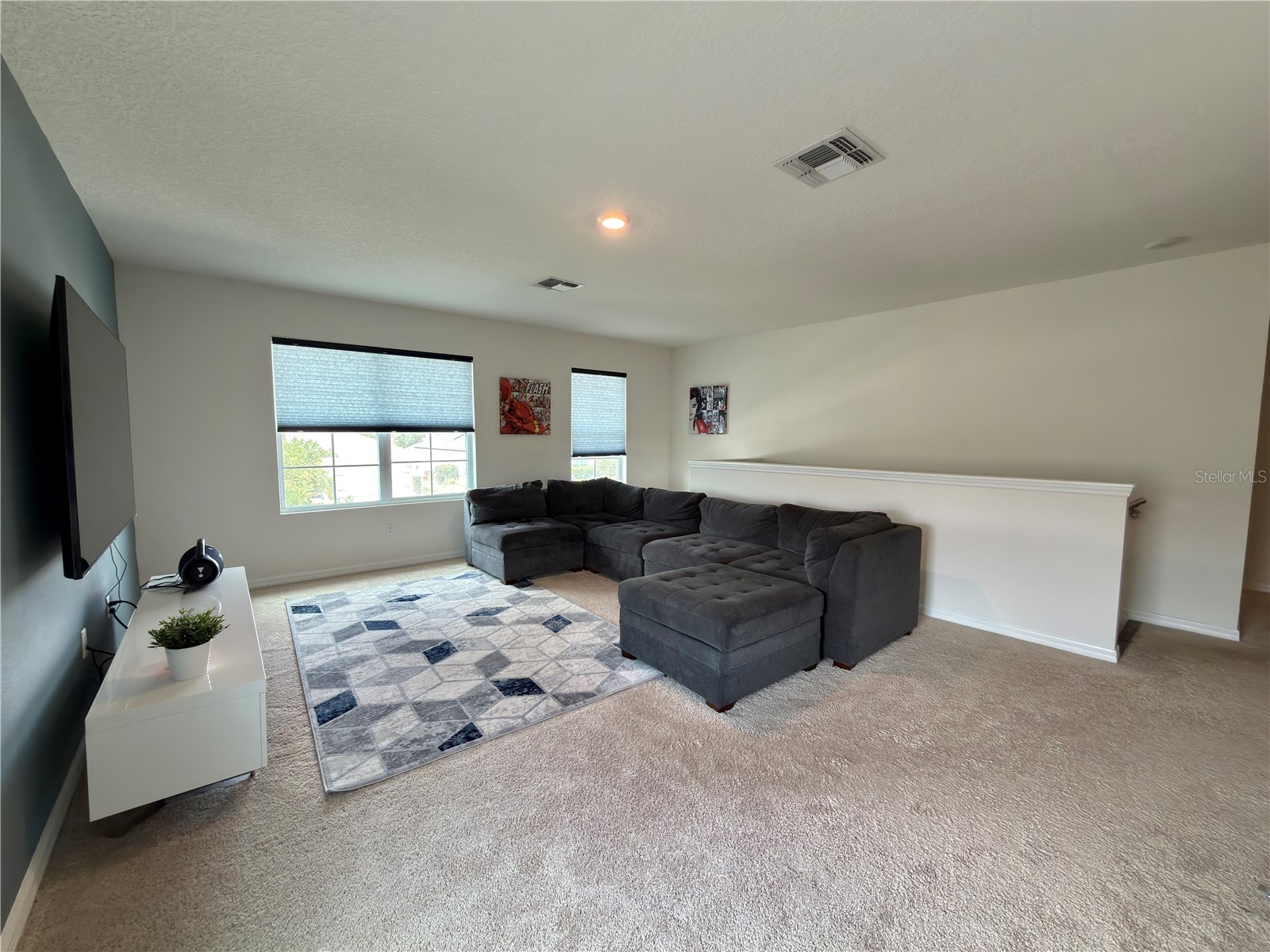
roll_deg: +0.0
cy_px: 476
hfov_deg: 102.1
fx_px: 514
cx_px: 635
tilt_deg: -5.0
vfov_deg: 85.7
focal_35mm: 14
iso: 64
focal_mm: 2.22
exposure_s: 1/30
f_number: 2.2
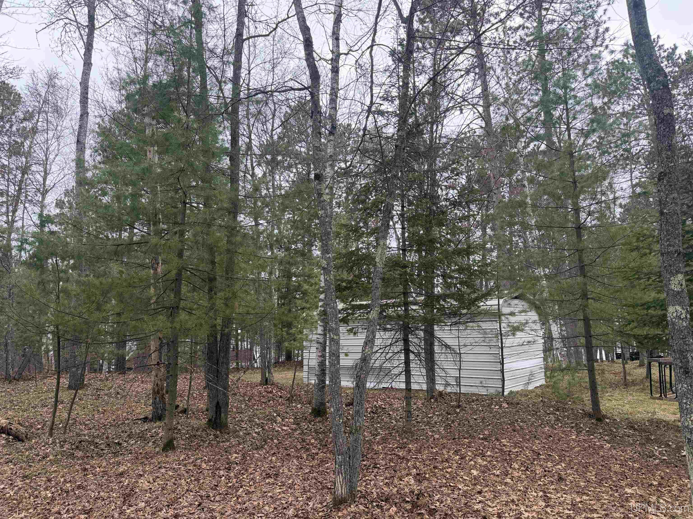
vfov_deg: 56.8
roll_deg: +1.6
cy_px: 260
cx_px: 346
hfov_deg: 71.6
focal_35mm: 24
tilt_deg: +11.2
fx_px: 480
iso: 100
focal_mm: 6.76
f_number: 1.78
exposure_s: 1/183
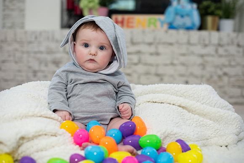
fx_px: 358
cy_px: 77
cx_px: 115
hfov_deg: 37.6
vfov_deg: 25.6
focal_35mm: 53
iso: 160
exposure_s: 1/250
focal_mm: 50
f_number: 2.5
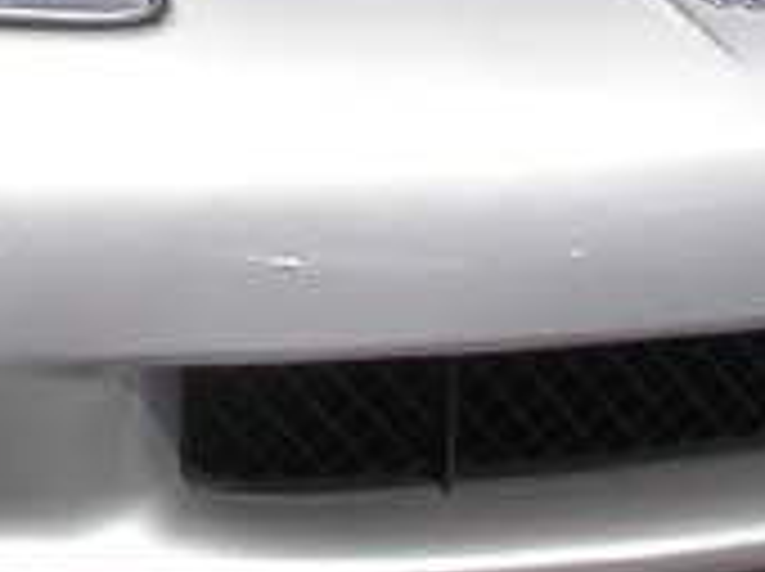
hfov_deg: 8.5
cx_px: -292
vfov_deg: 6.3
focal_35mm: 229
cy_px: -428
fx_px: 5054
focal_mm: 7.85
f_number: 7.5
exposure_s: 1/483
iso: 100
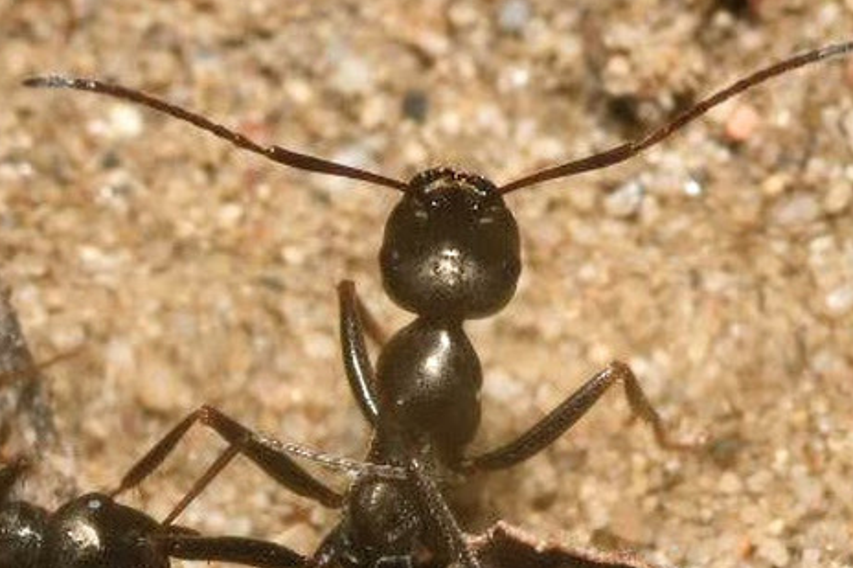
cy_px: 491
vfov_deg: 4.2
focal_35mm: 326
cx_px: 384
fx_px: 7722
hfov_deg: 6.3
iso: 100
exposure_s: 1/60
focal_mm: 105
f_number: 29
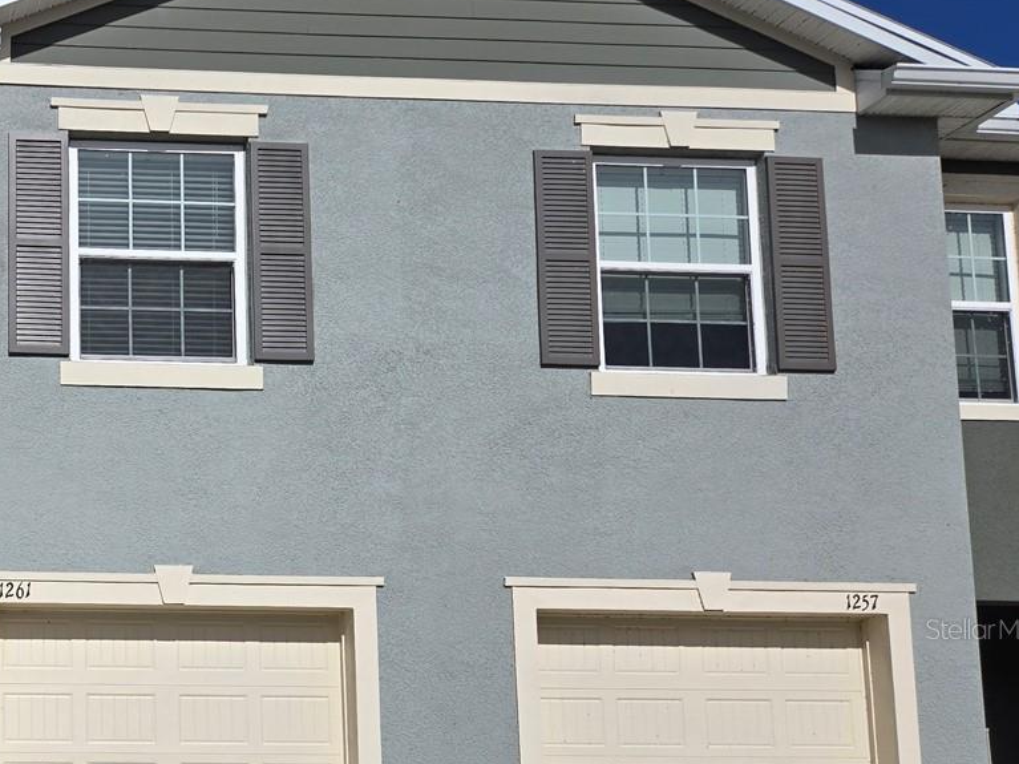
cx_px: -12
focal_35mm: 48
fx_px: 1413
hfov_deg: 35.6
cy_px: 628
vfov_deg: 29.5
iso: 25
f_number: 1.8
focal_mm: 5.4
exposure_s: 1/5259
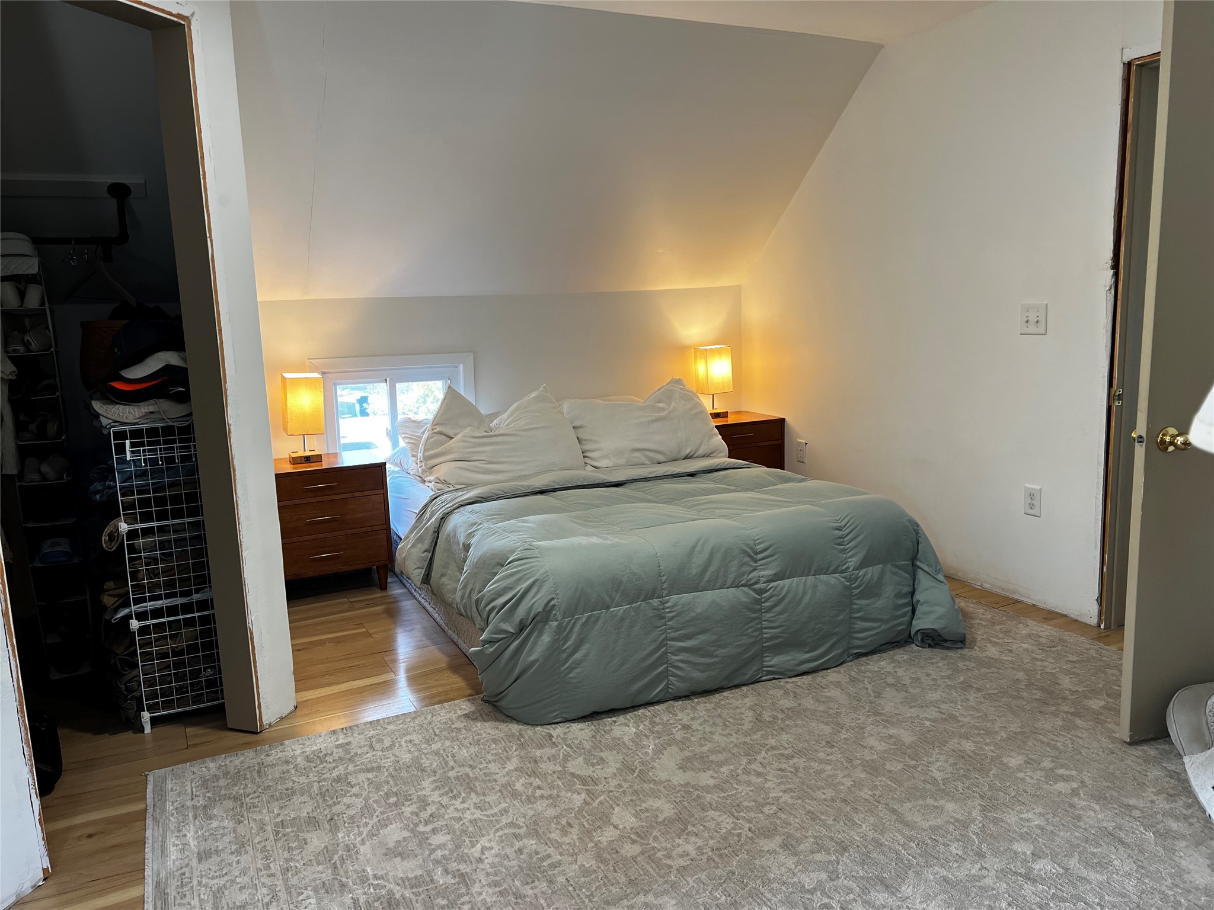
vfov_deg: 53.1
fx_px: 912
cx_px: 607
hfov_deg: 67.3
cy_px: 455
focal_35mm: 26
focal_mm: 5.7
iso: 125
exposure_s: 1/120
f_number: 1.5
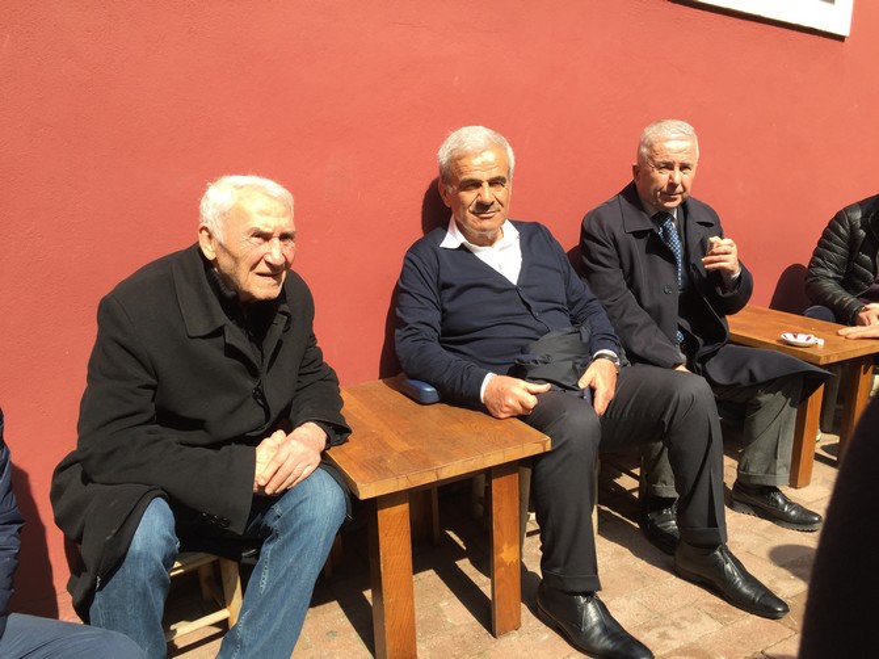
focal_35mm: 29
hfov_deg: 61.7
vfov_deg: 48.2
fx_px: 736
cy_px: 330
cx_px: 440
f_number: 2.2
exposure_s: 1/648
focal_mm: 4.15
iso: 32
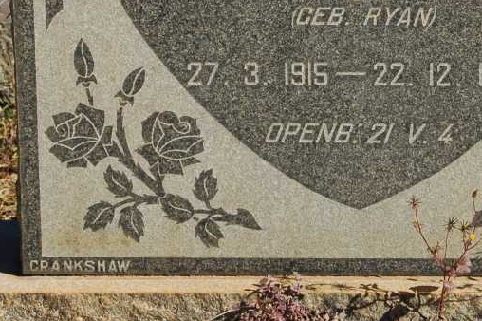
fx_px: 2275
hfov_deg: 12.1
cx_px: 369
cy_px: -20
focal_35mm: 170
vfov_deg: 8.0
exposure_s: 1/400
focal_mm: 48
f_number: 6.3
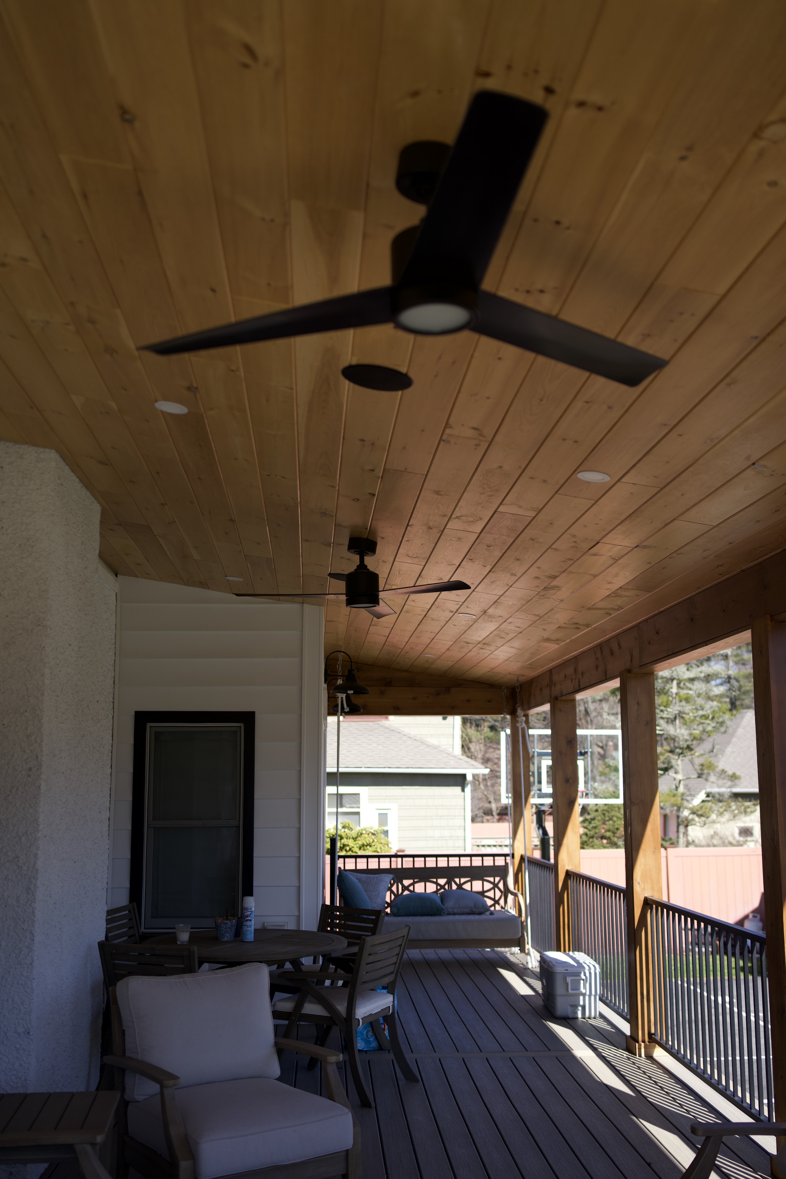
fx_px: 1146
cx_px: 393
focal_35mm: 35
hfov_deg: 37.9
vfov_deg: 54.4
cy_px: 590
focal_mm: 35
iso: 125
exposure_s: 1/1250
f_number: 2.2
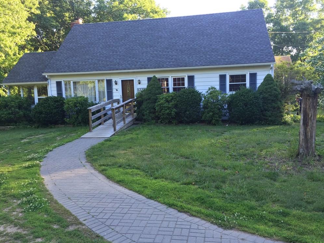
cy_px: 123
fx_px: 281
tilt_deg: -6.7
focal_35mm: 30
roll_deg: +1.2
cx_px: 161
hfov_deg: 60.0
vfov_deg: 46.8
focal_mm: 4.15
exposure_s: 1/120
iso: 50
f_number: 2.2
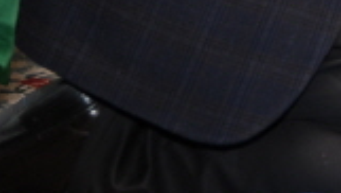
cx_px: 576
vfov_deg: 5.5
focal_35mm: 214
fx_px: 1937
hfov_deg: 9.6
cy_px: -298
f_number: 2.8
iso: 400
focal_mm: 44
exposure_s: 1/160
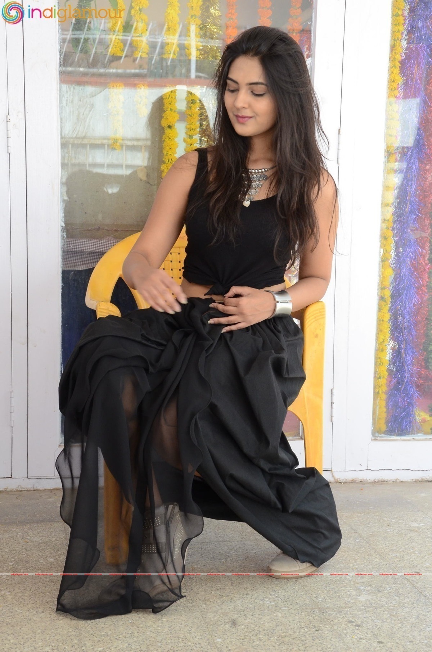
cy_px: 326
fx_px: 1139
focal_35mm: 63
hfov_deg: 21.5
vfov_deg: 32.0
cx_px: 216
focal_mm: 42
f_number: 8
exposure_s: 1/125
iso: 1250
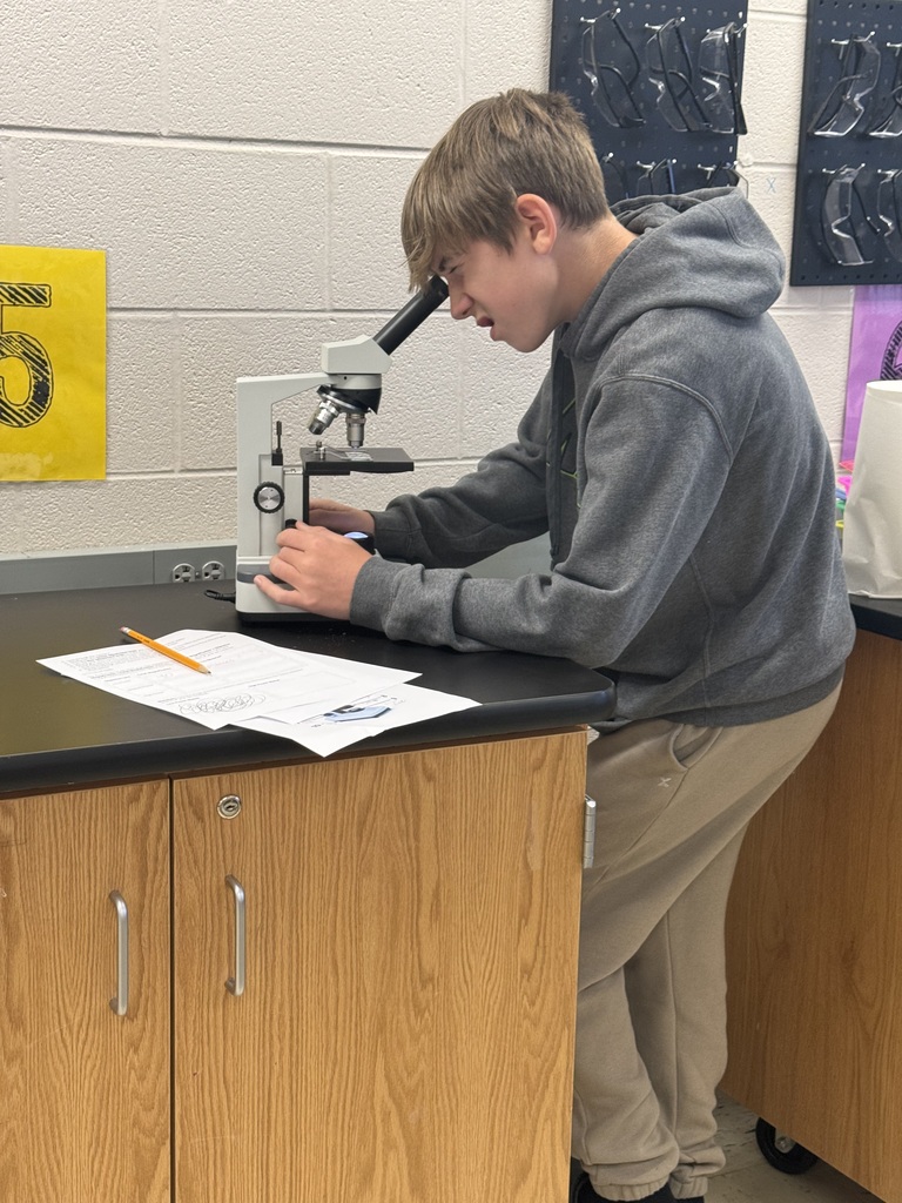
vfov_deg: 39.7
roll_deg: -2.4
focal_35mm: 48
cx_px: 451
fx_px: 1668
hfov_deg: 30.3
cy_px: 602
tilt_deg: -12.3
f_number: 1.78
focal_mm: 6.76
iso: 100
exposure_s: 1/60
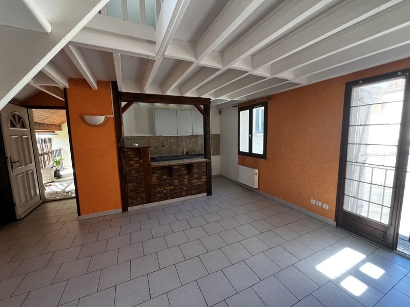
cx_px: 205
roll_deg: +1.2
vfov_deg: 89.9
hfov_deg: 106.2
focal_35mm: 13
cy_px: 154
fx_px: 154
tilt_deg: -7.0
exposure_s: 1/99
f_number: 1.8
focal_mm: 1.57
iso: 160
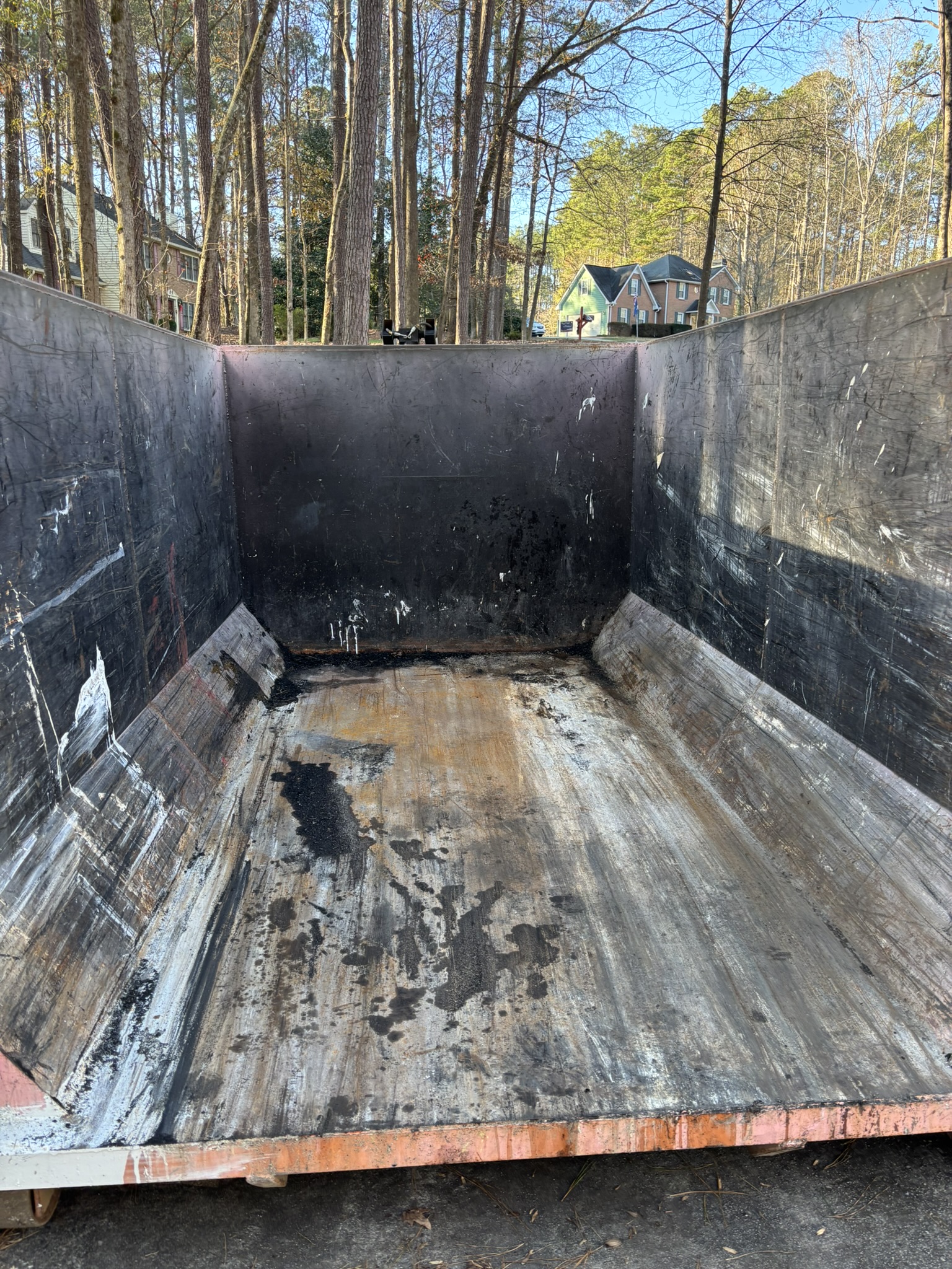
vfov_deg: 67.3
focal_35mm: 26
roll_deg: -1.0
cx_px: 476
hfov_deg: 53.1
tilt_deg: -12.6
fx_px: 953
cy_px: 634
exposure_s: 1/121
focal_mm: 5.96
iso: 64
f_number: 1.6
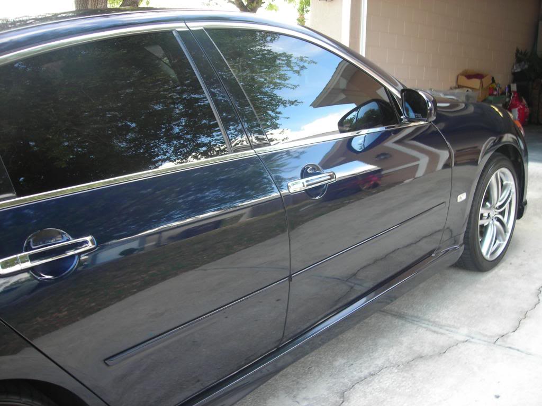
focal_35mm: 38
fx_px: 595
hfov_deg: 49.0
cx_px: 271
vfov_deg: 37.7
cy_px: 203
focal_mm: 6.3
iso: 50
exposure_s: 1/21.8
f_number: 3.2
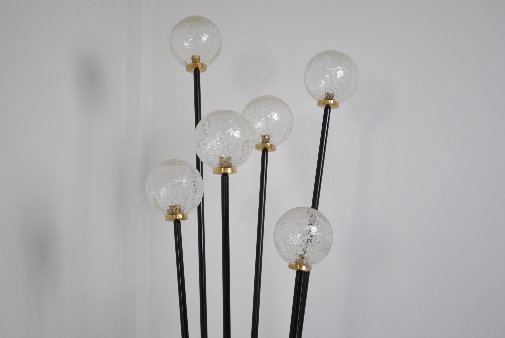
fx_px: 1095
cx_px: 252
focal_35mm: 78
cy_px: 169
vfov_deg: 17.5
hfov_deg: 26.0
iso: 250
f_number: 5.6
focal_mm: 52
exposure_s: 1/30
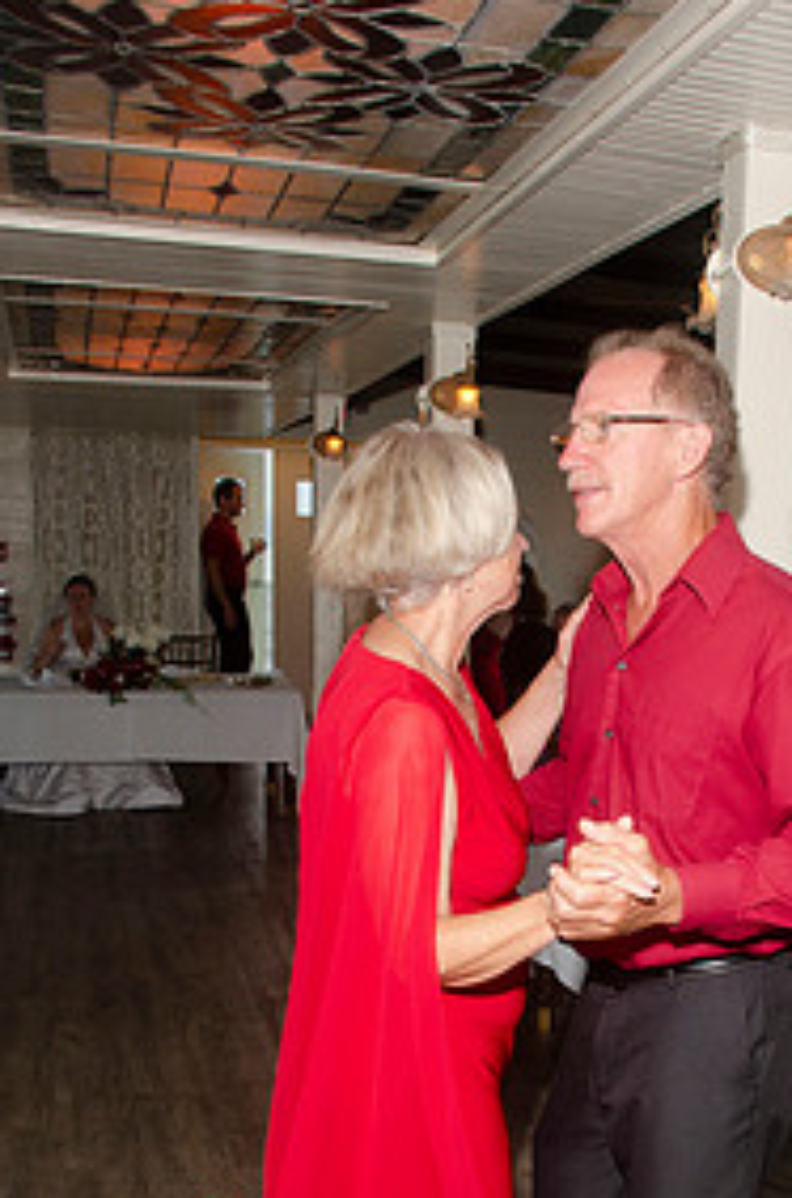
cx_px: 589
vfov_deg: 43.6
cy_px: 944
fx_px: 1428
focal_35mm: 43
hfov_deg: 30.5
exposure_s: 1/60
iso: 400
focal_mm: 18
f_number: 5.6
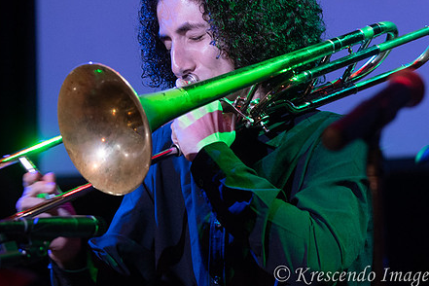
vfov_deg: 5.4
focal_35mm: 255
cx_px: 208
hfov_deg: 8.1
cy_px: 140
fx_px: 3039
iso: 1600
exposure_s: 1/200
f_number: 2.8
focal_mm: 110
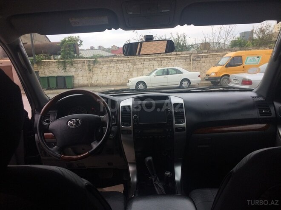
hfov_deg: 61.7
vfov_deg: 48.2
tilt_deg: -9.6
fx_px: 235
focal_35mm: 29
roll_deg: +2.4
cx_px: 140
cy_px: 105
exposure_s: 1/471
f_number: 2.2
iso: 32
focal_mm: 4.15
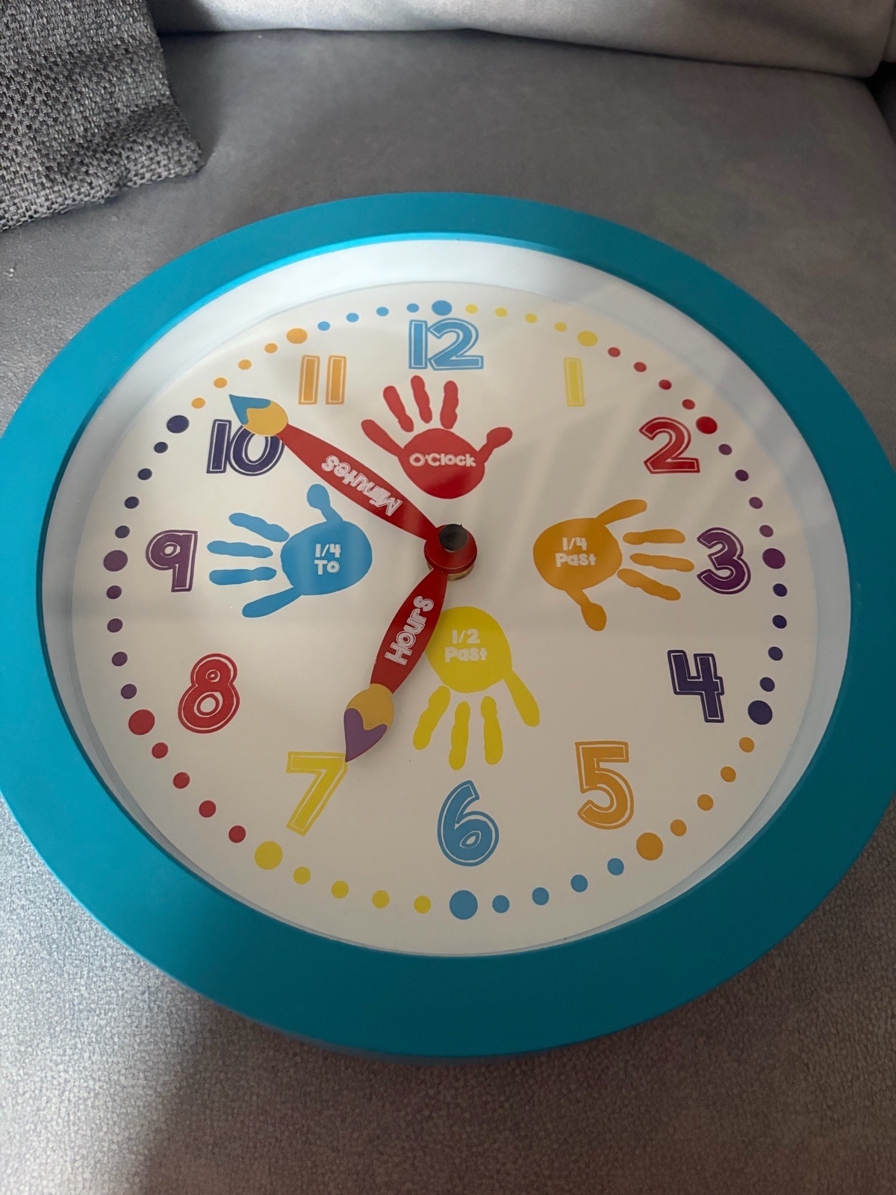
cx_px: 448
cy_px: 598
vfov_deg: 67.3
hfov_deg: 53.1
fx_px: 897
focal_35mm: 26
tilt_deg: -64.8
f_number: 1.6
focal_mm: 5.96
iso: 500
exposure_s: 1/33
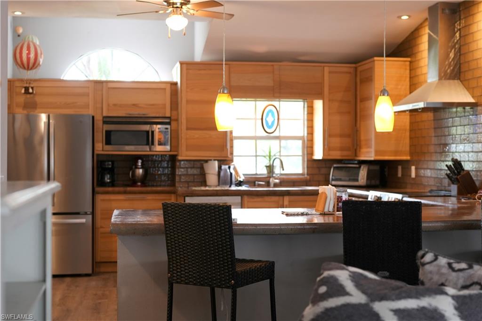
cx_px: 241
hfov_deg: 37.9
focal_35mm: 52
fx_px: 703
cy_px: 160
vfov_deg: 25.7
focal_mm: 35
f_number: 2
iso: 250
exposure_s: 1/60
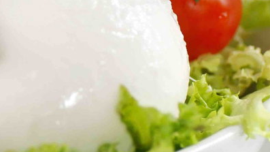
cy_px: 11
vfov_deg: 2.8
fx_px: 3063
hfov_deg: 5.0
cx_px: -135
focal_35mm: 428
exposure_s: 1/125
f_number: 4.5
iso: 100
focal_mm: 90
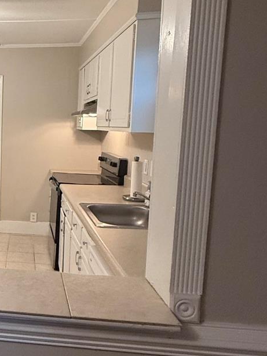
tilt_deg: -3.6
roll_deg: -1.2
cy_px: 164
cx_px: -30
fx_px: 360
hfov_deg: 34.8
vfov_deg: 52.6
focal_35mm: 35
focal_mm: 2.22
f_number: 2.2
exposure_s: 1/120
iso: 500
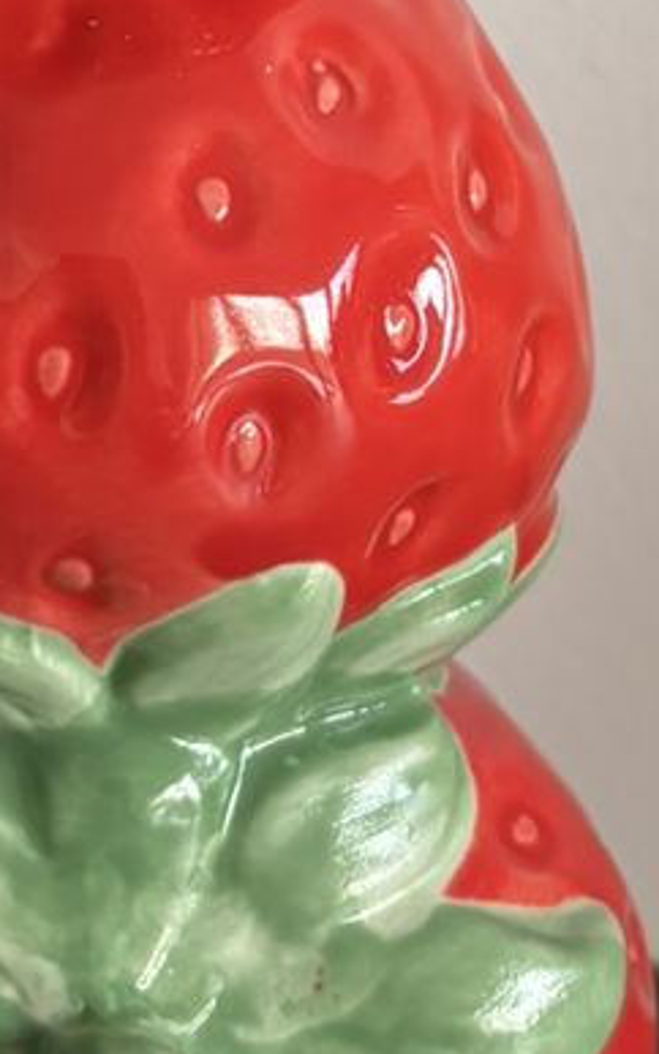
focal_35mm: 102
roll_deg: -1.5
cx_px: 129
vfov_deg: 19.9
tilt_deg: -11.5
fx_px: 2930
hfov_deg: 12.8
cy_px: 69
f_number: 1.6
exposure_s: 1/60
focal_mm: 5.96
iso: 320
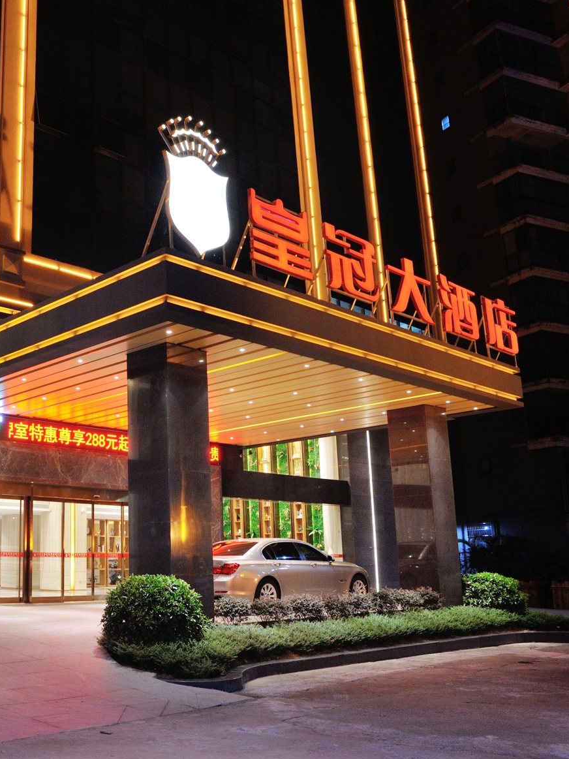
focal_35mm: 35
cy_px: 382
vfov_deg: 52.6
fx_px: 767
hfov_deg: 38.3
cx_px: 71
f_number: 8
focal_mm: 24
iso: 800
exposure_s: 1/10
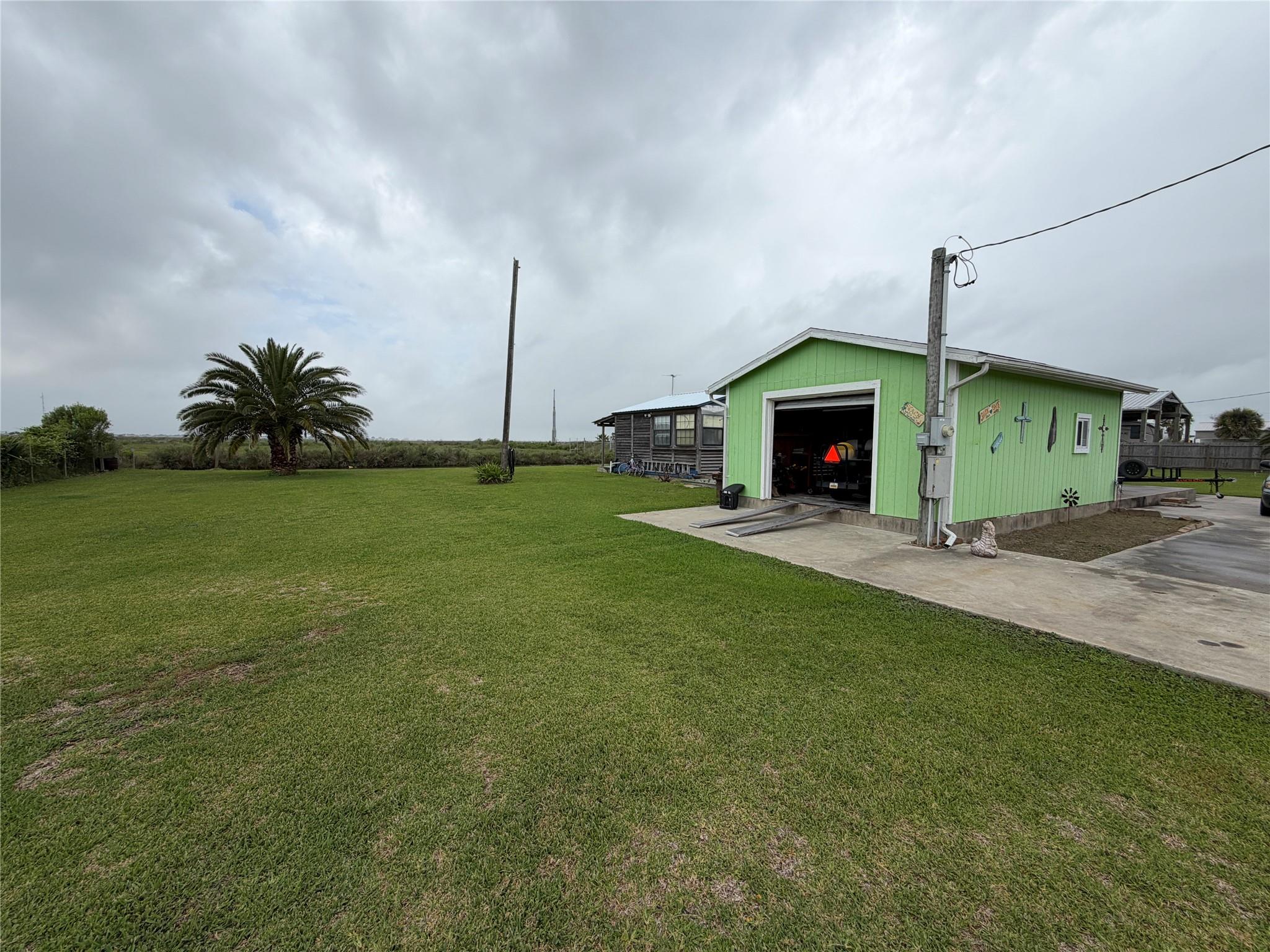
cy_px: 476
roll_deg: -0.2
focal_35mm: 14
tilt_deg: -3.6
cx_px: 635
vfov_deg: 85.7
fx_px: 514
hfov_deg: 102.1
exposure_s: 1/888
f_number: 2.2
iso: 20
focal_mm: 2.22
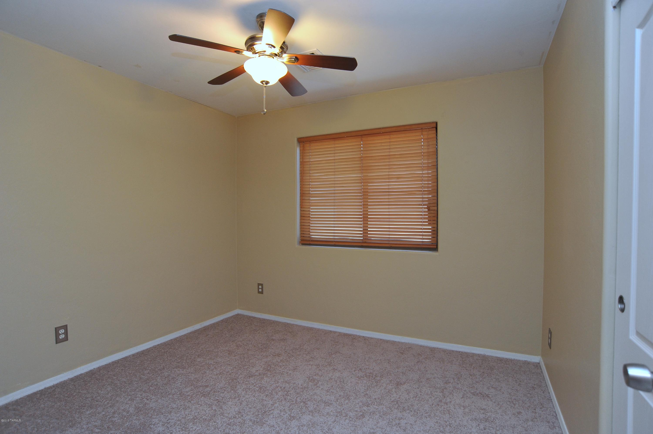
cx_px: 326
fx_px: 326
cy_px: 217
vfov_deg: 67.3
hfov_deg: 90.0
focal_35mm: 18
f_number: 8
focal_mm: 18
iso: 1000
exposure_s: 1/30
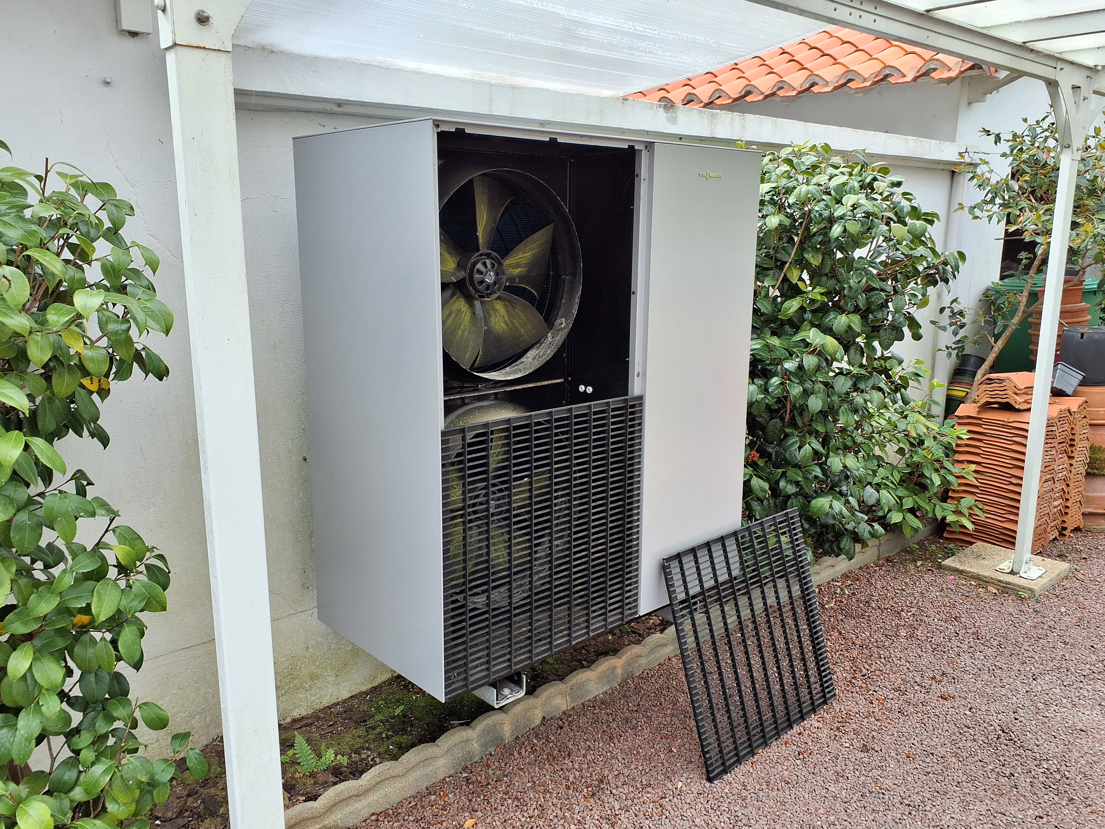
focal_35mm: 27
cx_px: 552
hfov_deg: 65.3
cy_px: 414
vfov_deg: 51.4
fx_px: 862
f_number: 1.9
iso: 40
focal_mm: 3.58
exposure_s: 1/551
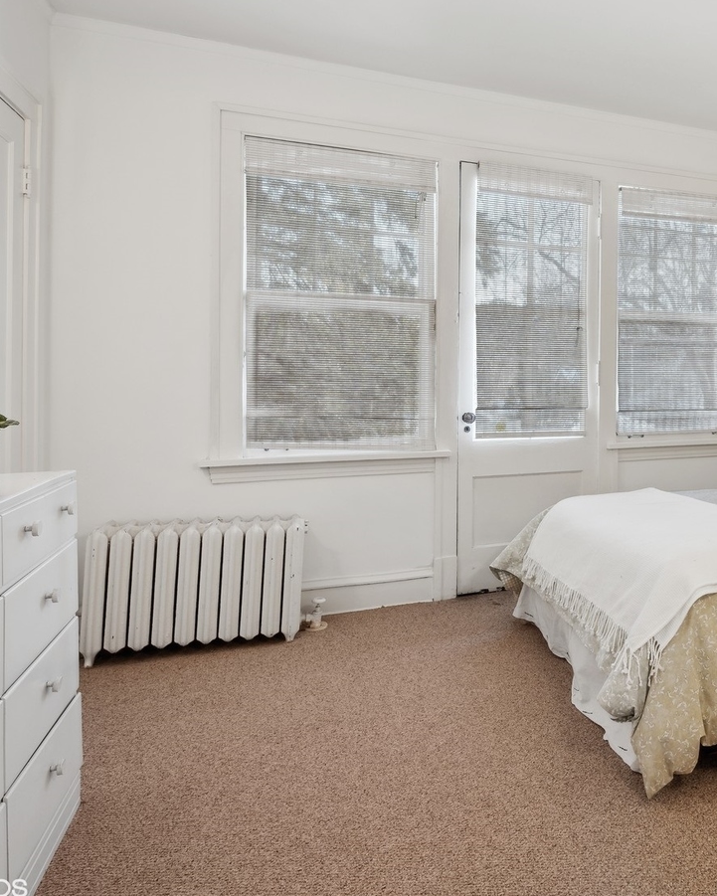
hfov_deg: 48.4
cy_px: 373
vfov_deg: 63.7
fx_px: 716
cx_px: 627
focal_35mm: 27
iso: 200
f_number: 9.5
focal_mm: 16
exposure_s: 1/6
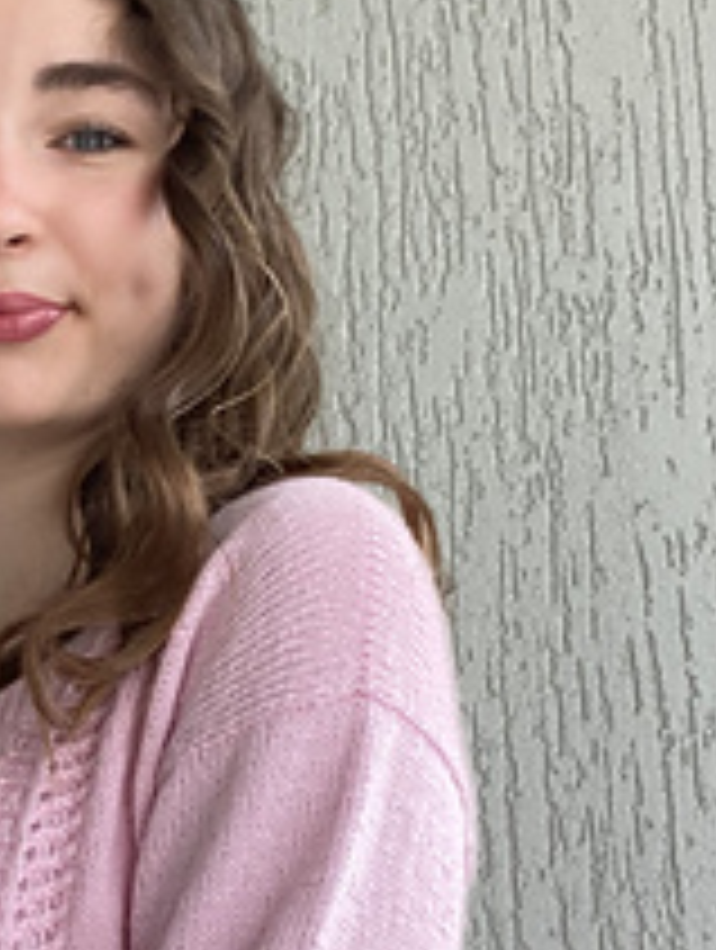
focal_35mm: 97
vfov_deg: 20.1
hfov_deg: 15.2
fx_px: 2667
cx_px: 106
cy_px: 711
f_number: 2.2
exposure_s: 1/121
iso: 20
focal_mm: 2.87
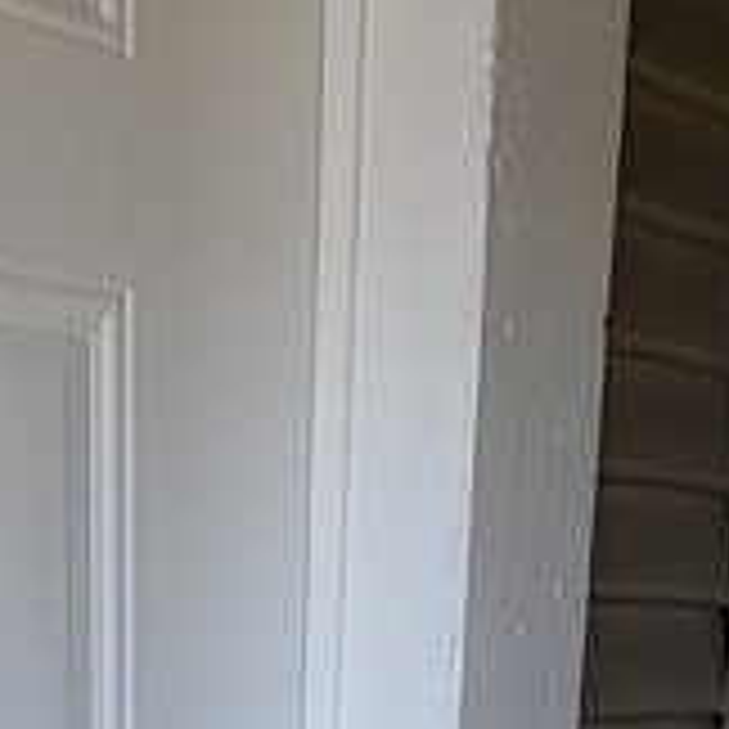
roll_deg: +3.0
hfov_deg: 27.2
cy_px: 1055
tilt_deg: -10.0
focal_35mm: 51
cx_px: -252
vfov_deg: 25.9
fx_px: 1215
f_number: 2.2
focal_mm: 2.22
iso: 40
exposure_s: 1/375
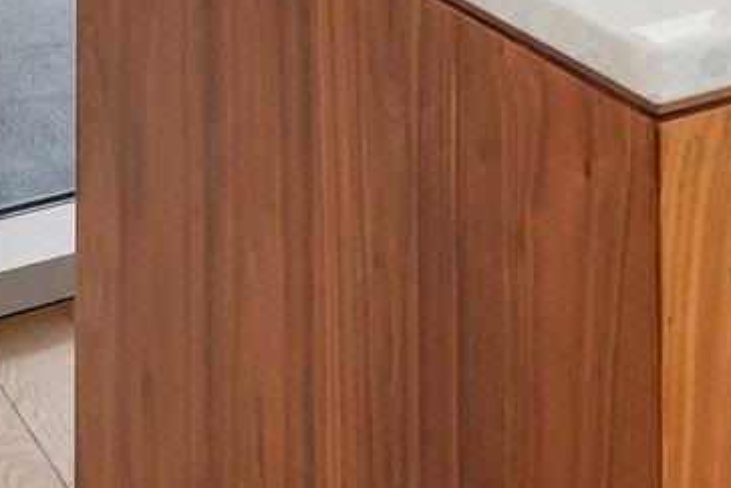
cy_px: -420
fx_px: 1604
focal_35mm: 79
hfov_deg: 25.5
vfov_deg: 14.8
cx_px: 485
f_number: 7.1
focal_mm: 14
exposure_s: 1/125
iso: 400
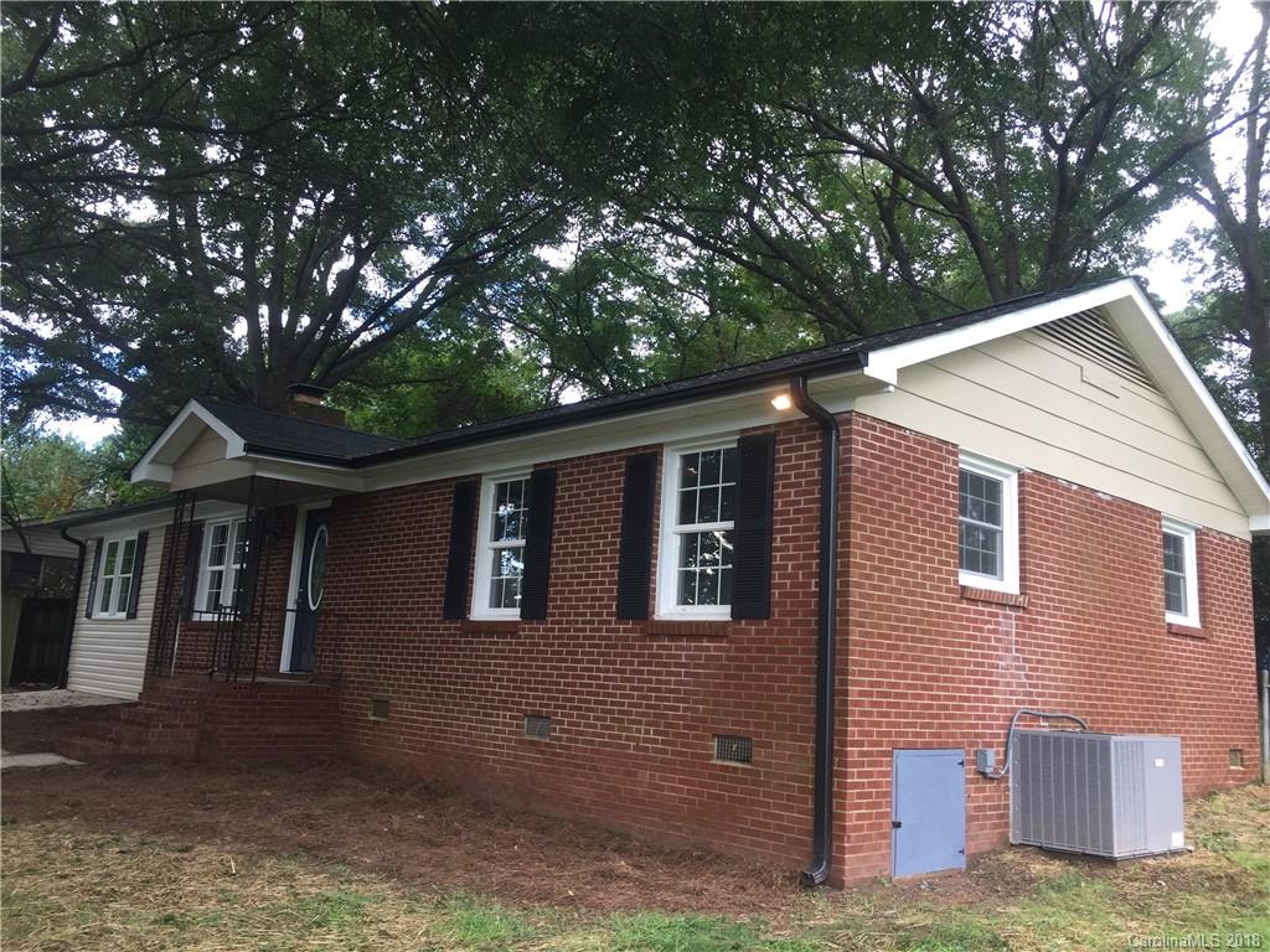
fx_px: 1064
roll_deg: -3.9
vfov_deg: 48.2
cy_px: 476
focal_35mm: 29
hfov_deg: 61.7
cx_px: 635
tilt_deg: +9.8
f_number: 2.2
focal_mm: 4.15
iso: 50
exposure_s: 1/120
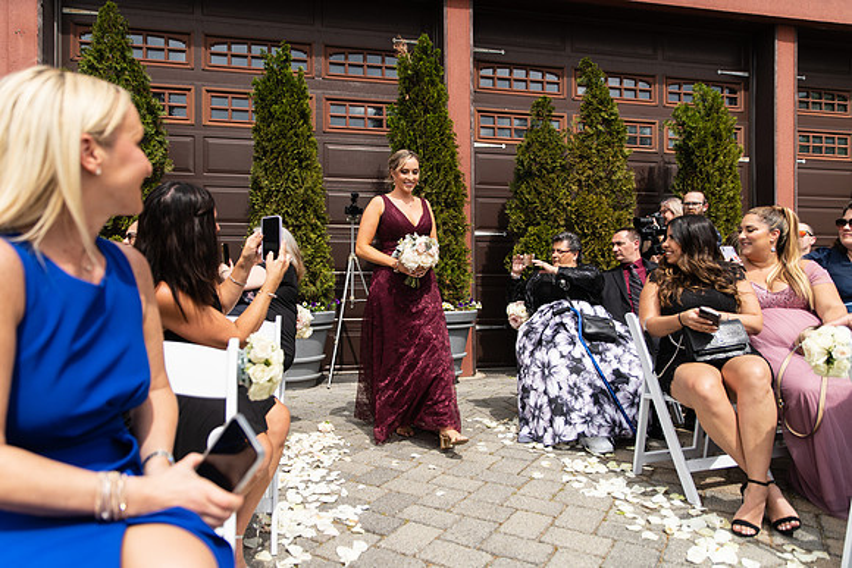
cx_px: 426
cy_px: 284
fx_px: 568
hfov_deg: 73.7
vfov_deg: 53.2
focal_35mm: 24
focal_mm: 24
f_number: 2.8
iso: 125
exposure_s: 1/2000
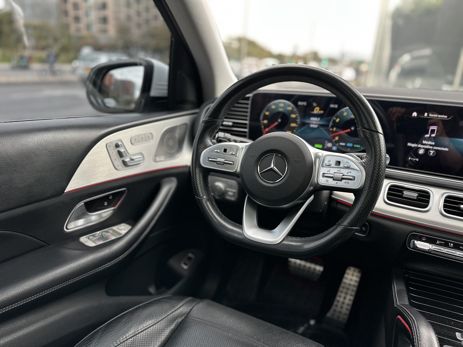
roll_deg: -3.9
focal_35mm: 24
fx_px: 321
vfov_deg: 56.8
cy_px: 174
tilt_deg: -19.0
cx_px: 232
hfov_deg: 71.6
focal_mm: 6.86
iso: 125
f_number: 1.78
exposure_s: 1/105
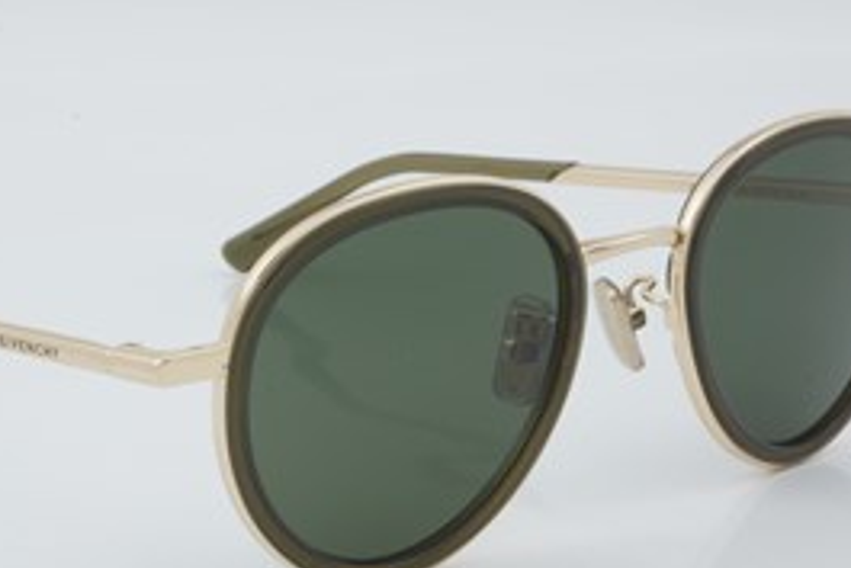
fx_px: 2673
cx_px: 311
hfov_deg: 18.1
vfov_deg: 12.1
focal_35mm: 113
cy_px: 356
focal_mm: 50
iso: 100
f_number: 29
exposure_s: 1/3
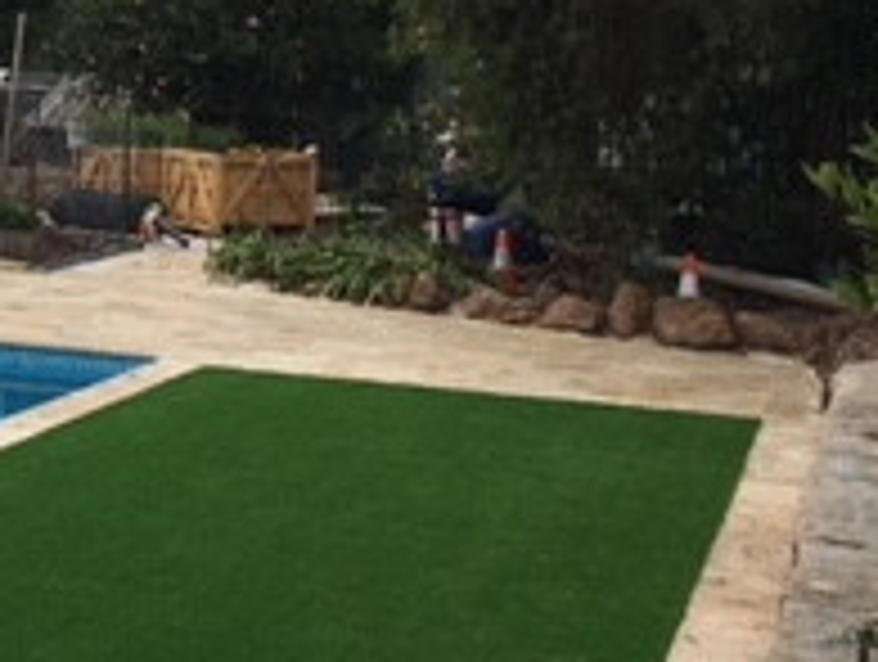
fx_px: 2414
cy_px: 266
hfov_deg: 19.1
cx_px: -261
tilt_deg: -4.2
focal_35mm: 95
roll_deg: -1.5
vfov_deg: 15.6
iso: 25
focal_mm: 4.15
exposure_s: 1/1399
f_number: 2.2
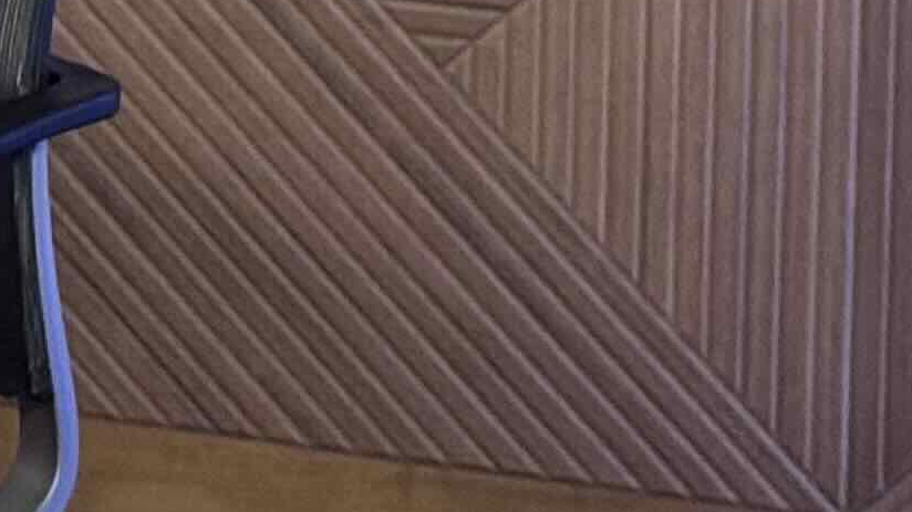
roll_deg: -1.2
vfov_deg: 4.6
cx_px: -1108
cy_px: -766
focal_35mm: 256
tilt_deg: -3.5
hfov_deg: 7.9
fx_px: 6189
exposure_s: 1/36
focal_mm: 6.76
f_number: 1.78
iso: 500
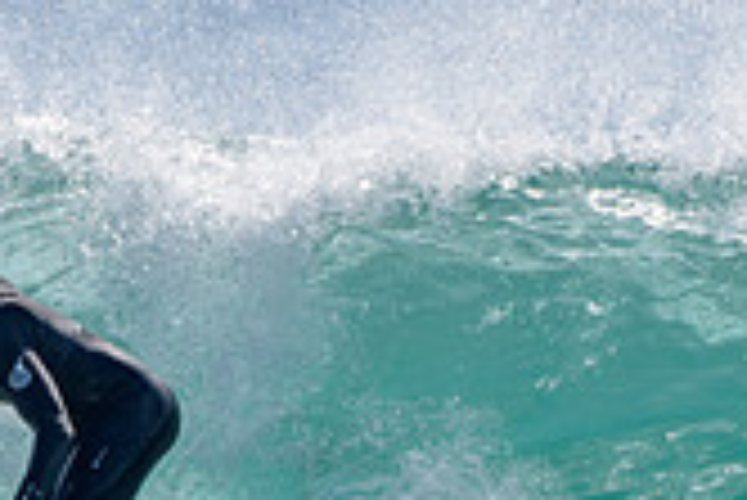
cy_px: 667
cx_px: 87
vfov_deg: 0.6
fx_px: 44401
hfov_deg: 1.0
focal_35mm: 2138
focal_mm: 500
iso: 110
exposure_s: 1/2000
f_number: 5.6
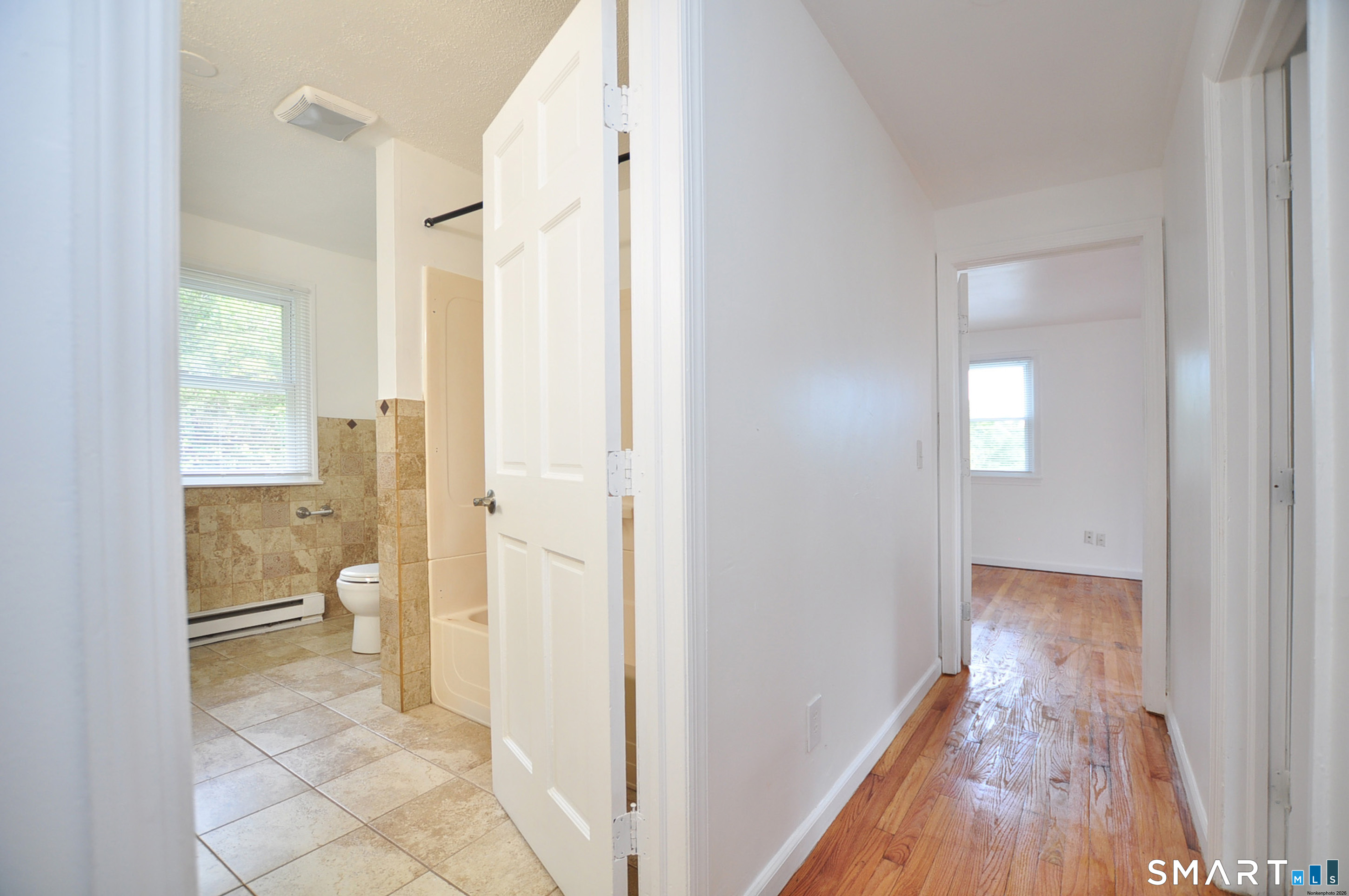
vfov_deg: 77.2
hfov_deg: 100.5
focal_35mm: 15
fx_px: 561
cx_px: 674
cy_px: 448
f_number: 4
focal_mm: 10
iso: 250
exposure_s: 1/60
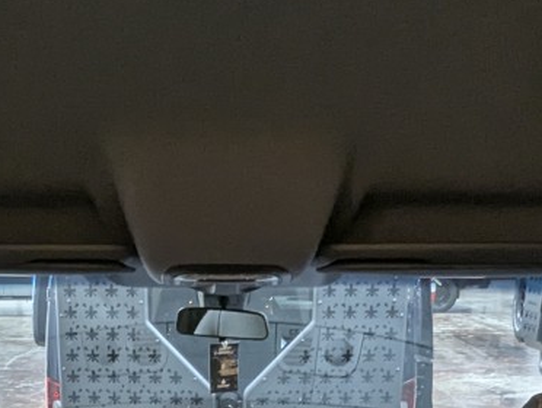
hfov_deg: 31.9
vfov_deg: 21.4
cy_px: 570
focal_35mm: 60
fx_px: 941
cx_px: 184
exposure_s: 1/29.1
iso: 154
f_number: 2.2
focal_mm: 2.35
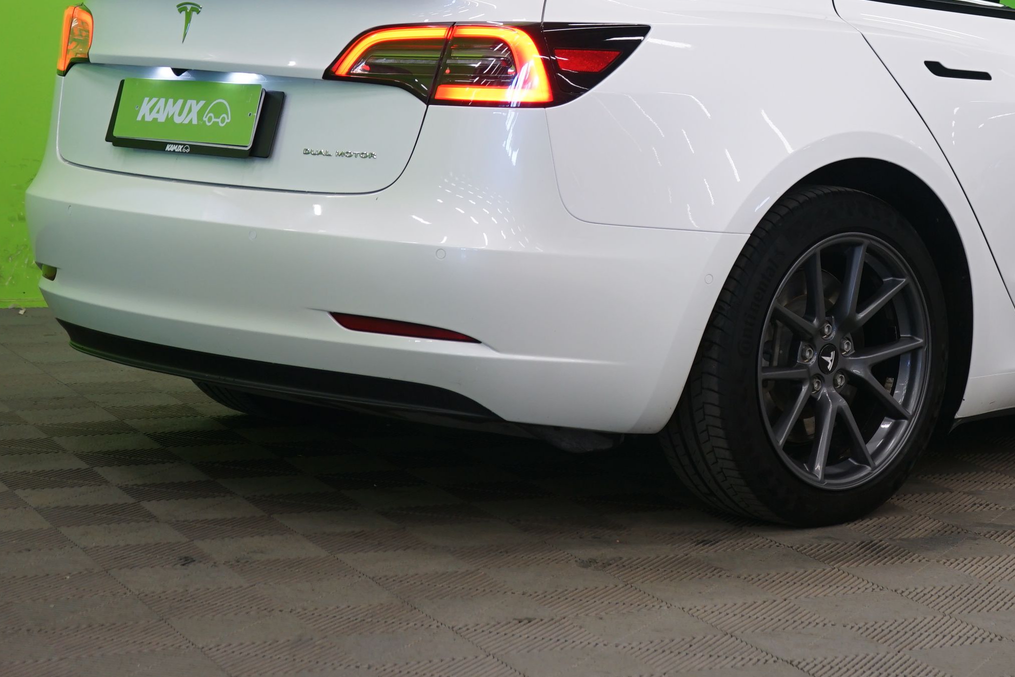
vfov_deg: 14.2
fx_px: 2678
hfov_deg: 21.2
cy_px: 32
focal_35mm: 95
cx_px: 840
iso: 400
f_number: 5
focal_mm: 49
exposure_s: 1/10
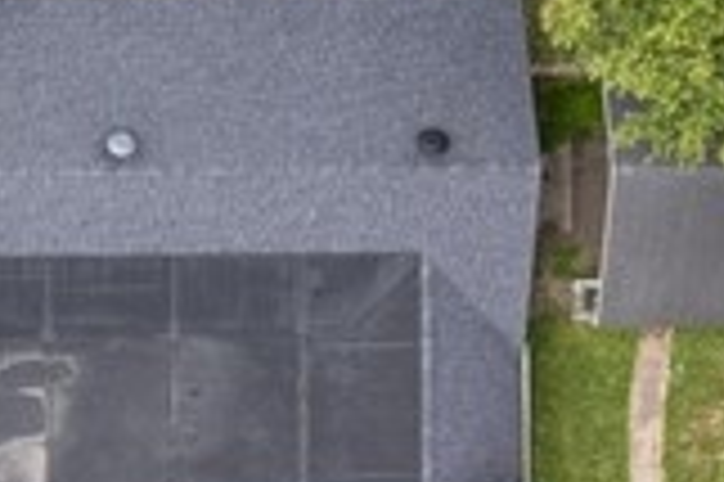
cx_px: -94
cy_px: 484
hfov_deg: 13.6
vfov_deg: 9.2
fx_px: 2973
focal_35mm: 148
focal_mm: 8.38
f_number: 2.8
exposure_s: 1/1000
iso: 110
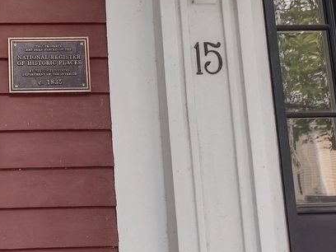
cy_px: 93
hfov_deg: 34.0
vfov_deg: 27.4
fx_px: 514
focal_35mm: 53
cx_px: 26
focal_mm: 4.71
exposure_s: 1/292
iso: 100
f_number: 1.7
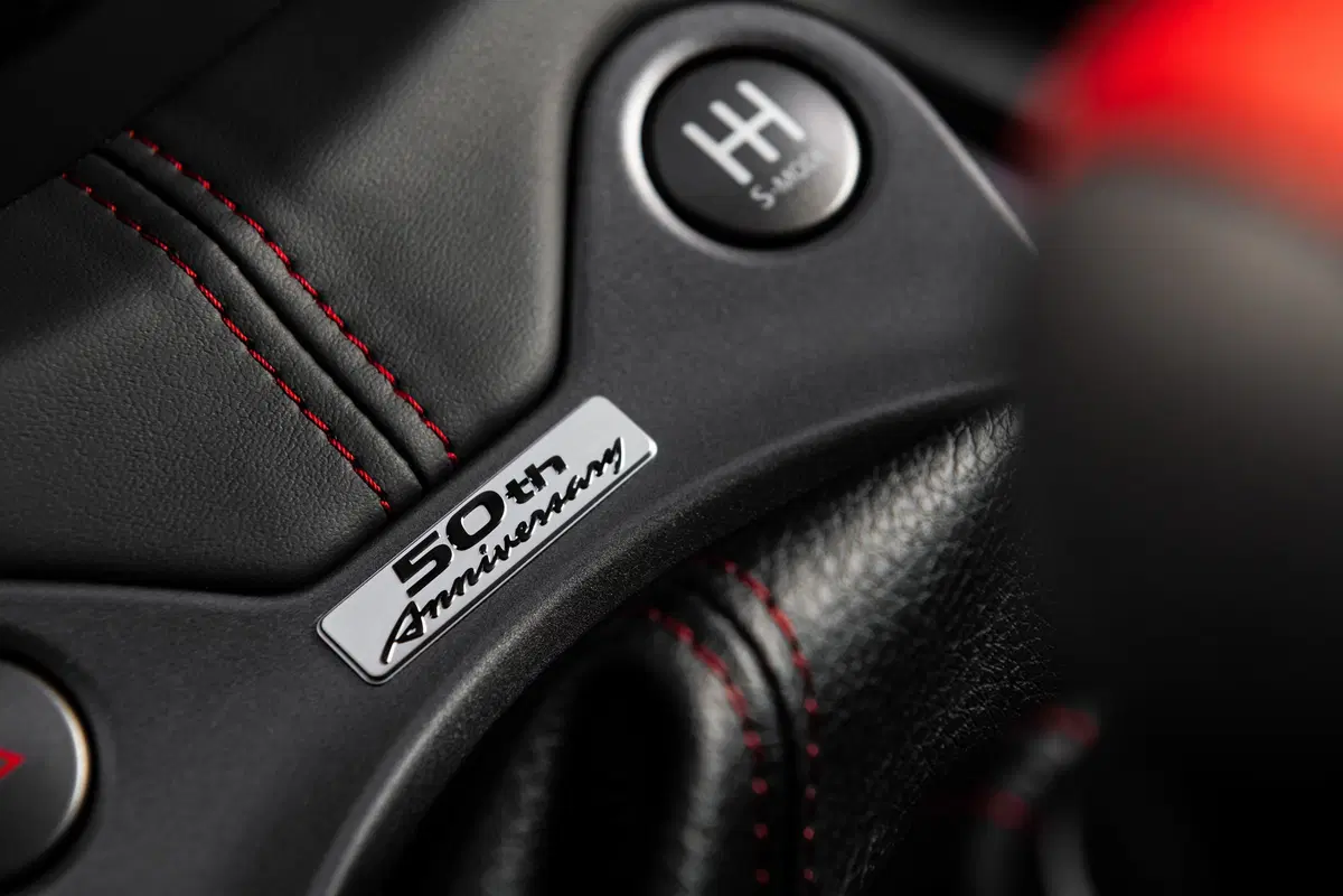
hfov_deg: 28.8
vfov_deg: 19.5
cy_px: 448
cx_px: 672
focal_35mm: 70
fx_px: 2611
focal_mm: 70
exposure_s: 1/250
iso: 250
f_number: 7.1
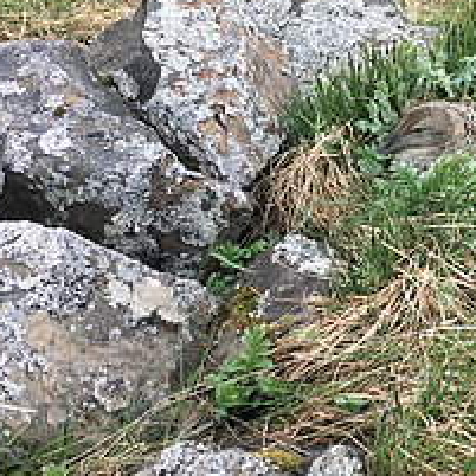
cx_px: 507
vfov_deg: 23.4
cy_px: 214
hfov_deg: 22.2
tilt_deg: -48.4
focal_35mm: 74
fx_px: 1151
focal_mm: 4.15
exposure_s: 1/279
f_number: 2.2
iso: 25
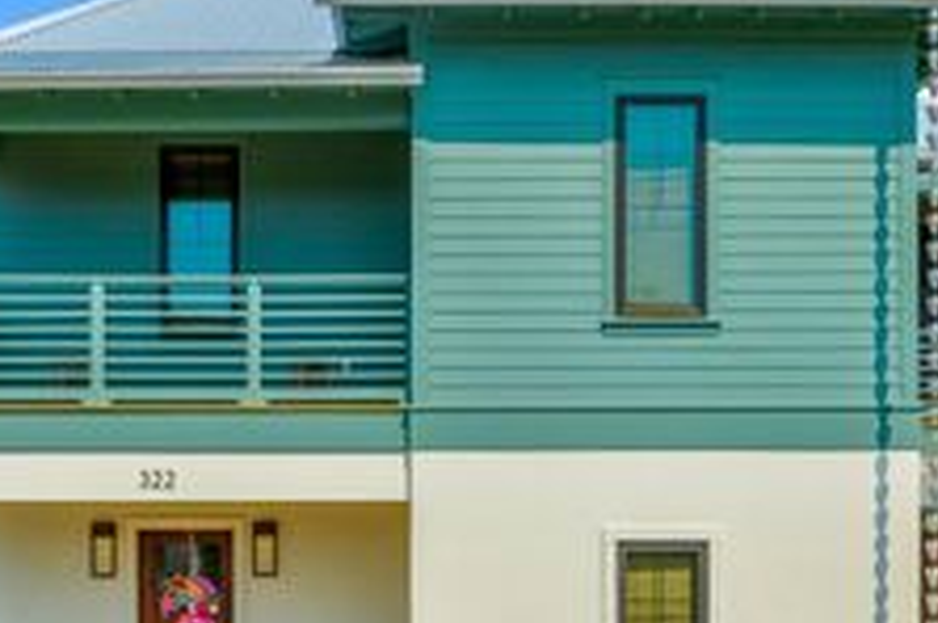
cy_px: 480
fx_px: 1457
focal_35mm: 56
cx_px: 408
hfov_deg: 35.6
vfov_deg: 23.8
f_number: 3.5
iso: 100
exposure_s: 1/1250
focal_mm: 12.29
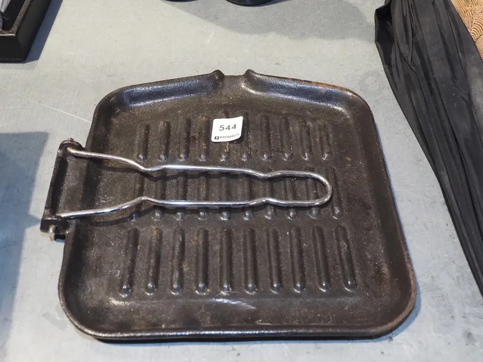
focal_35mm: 38
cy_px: 181
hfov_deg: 49.0
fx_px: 530
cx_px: 242
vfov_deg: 37.7
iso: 2000
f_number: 5.6
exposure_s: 1/80
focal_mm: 19
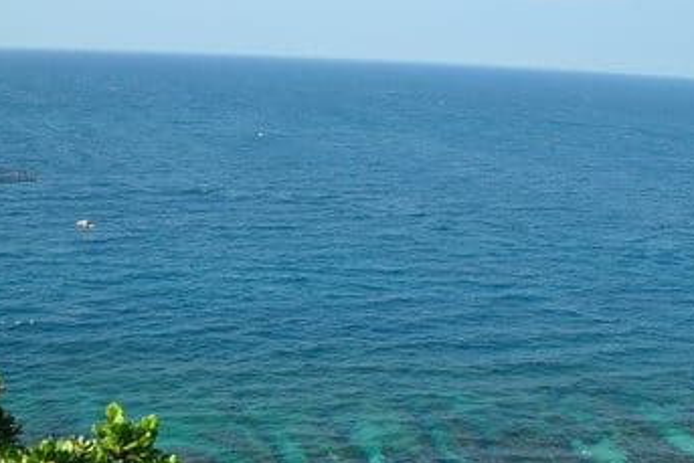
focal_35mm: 53
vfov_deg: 25.5
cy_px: 276
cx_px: 354
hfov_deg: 37.5
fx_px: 1022
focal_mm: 6.2
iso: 100
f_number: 8.9
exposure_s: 1/125
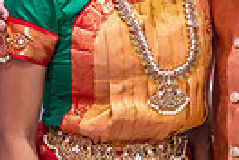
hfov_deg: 12.2
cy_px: 27
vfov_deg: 8.2
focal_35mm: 167
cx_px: 223
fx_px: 1109
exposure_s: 1/200
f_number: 4.5
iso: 8000
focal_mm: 49
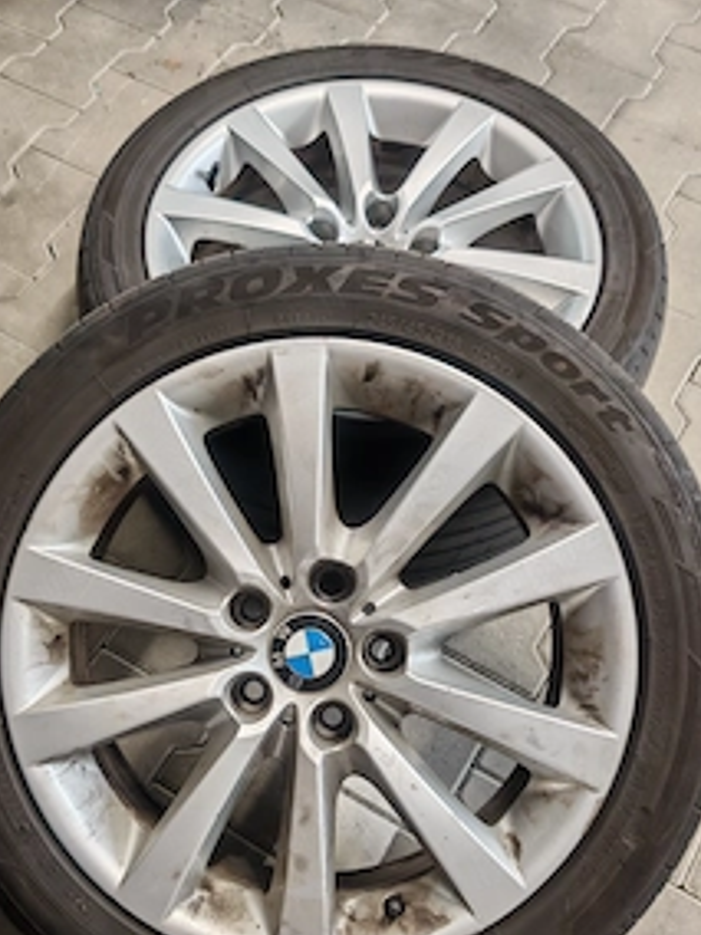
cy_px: 599
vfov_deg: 48.4
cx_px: 227
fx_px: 1026
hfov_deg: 37.3
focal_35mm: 38
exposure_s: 1/50
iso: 160
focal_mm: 6.83
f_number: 1.4
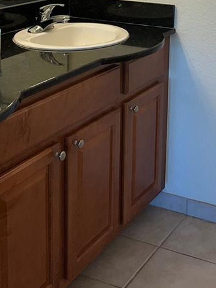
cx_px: 137
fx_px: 566
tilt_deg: -11.7
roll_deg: -1.3
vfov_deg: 27.2
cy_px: 13
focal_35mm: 68
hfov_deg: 21.6
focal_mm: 5.1
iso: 80
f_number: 1.6
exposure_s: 1/120
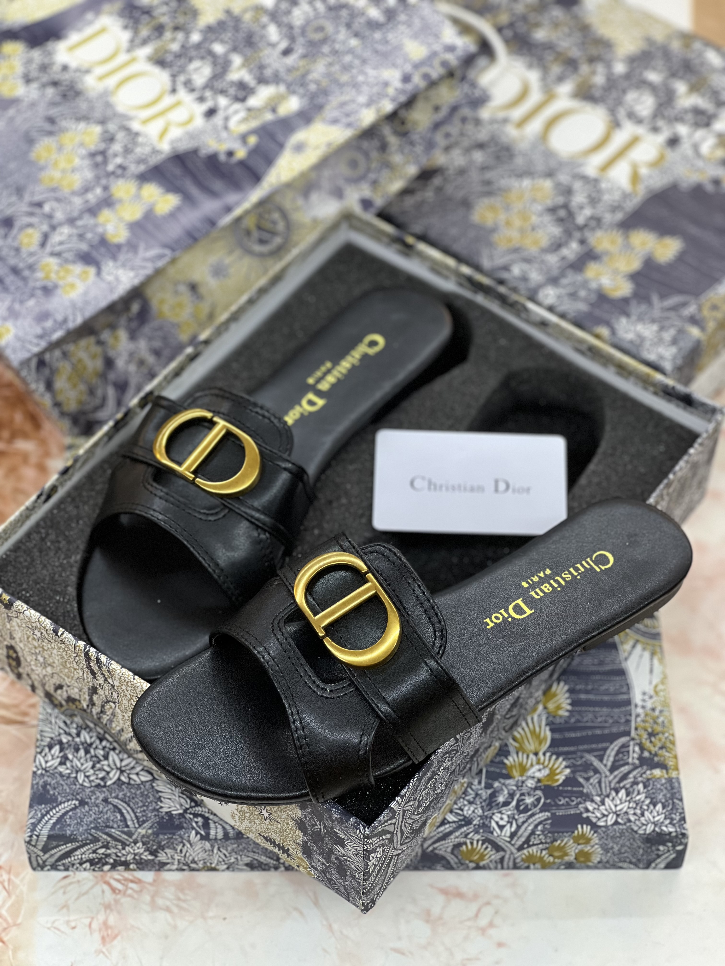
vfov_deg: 25.3
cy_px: 483
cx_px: 362
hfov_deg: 19.1
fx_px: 2150
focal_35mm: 77
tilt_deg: -49.9
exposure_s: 1/100
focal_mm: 9
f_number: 2.8
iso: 200
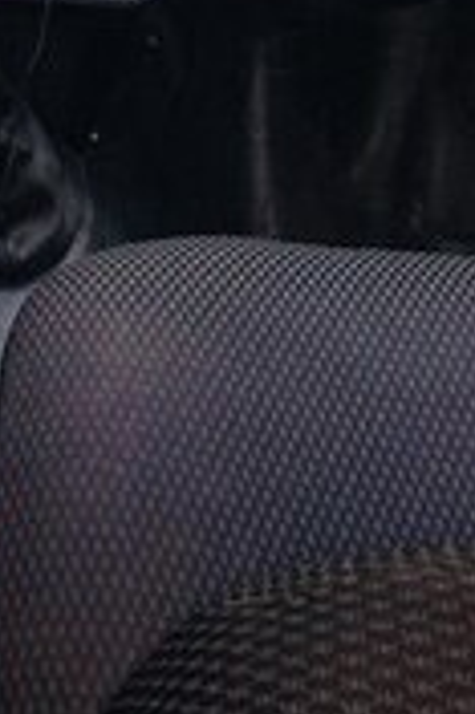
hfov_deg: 11.9
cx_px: -57
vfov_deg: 17.4
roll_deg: -3.0
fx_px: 2241
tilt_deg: -24.7
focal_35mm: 113
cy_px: -95
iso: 32
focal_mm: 4.15
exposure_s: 1/51
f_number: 2.2
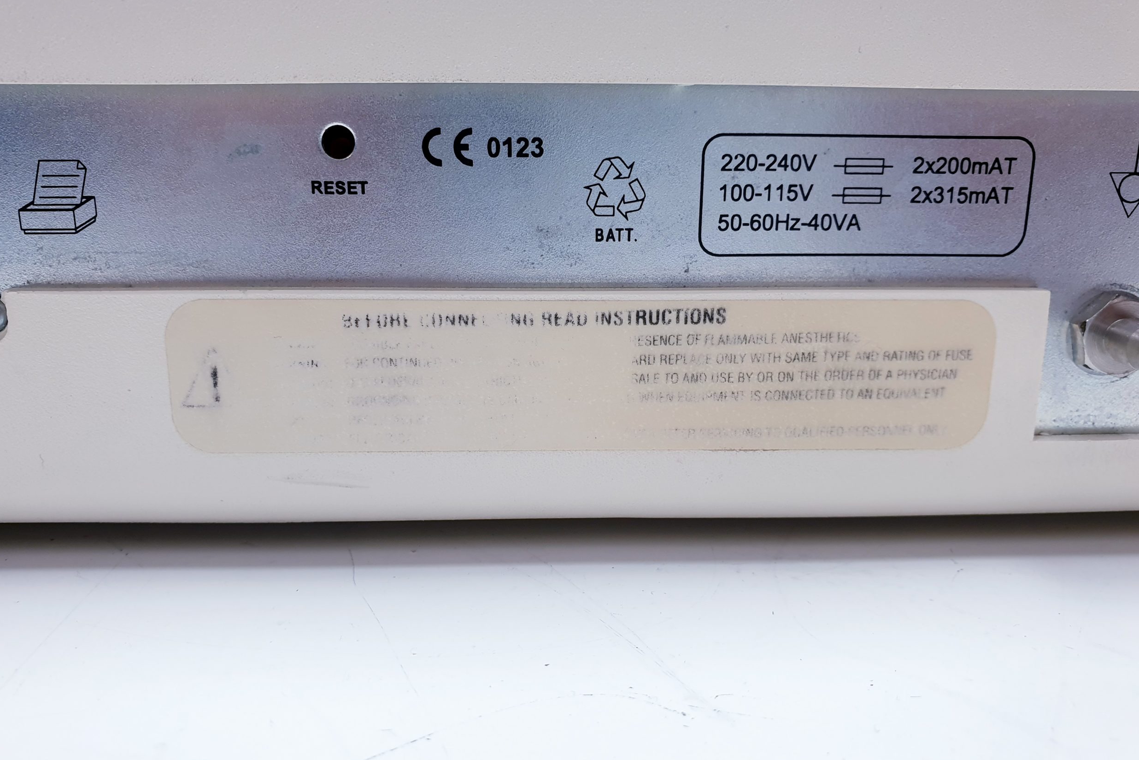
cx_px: 557
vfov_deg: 46.4
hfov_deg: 65.5
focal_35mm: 28
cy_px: 387
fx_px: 886
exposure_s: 1/100
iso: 80
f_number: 2.4
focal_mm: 4.3
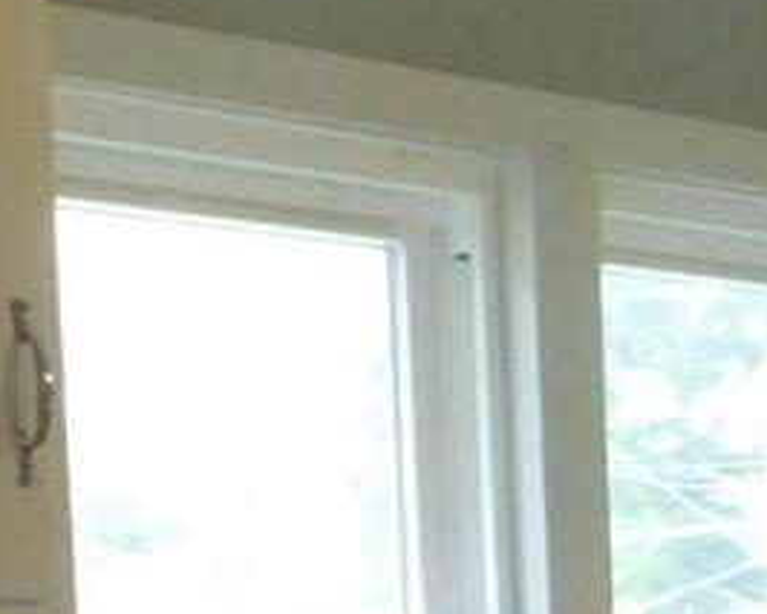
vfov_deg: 8.3
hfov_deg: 9.2
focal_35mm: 180
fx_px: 4088
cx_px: 2052
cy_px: 1018
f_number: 3
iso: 320
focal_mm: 4
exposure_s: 1/30
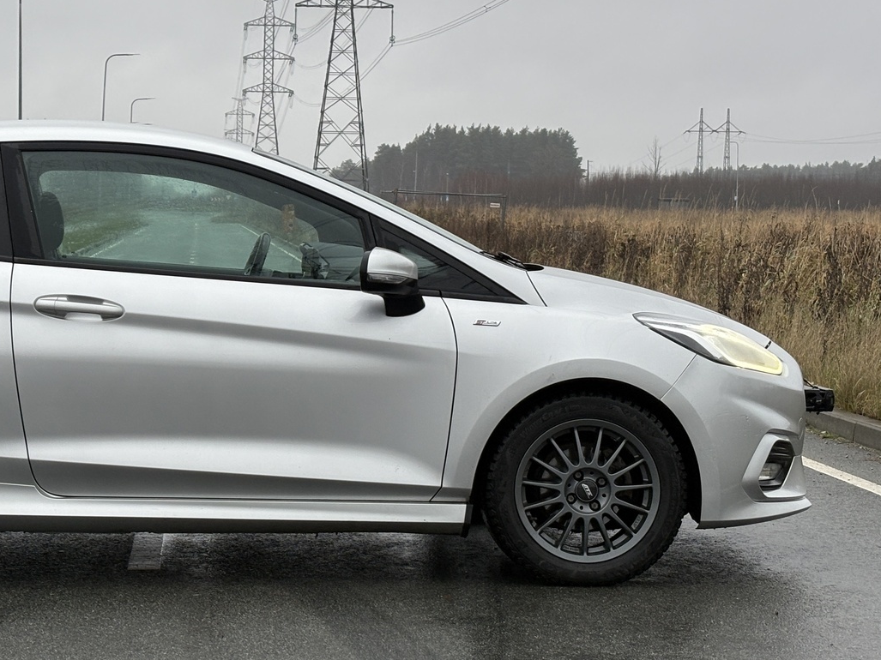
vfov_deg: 18.2
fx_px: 2061
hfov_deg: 23.9
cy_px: 327
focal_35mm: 81
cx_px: 215
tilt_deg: -2.5
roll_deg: -0.8
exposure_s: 1/60
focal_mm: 5.96
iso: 80
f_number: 1.6
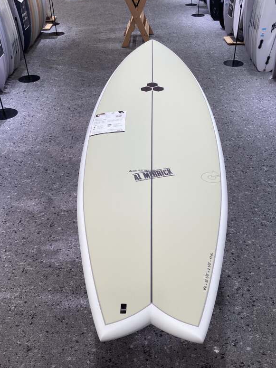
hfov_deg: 44.1
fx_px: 340
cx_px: 137
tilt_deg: -38.0
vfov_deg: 56.8
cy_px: 186
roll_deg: -0.6
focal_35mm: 32
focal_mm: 3.3
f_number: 2.4
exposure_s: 1/60
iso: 50
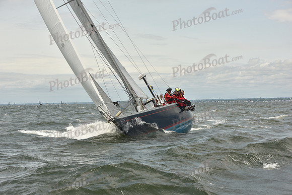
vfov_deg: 19.5
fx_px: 568
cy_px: 98
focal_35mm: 70
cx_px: 146
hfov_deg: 28.8
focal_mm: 70
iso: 250
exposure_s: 1/800
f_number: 9
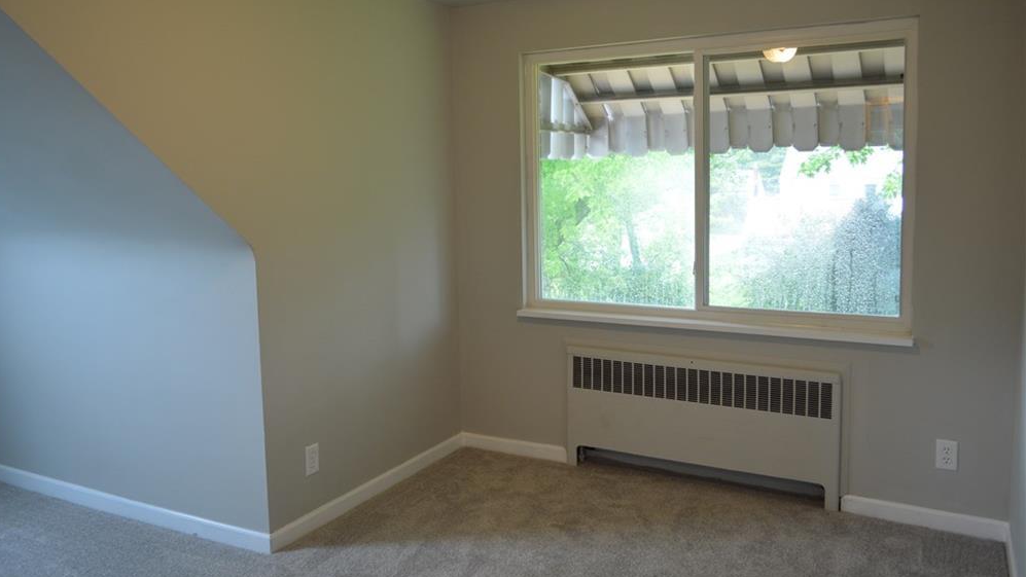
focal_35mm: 29
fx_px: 789
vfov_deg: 40.1
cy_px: 249
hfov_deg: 66.1
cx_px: 500
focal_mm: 18
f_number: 3.5
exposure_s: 1/20
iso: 400
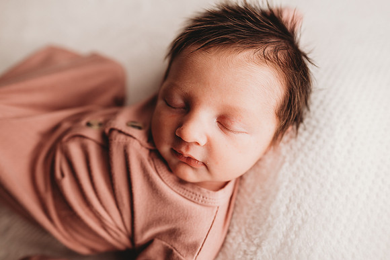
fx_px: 260
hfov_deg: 73.7
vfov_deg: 53.2
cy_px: 130
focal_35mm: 24
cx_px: 195
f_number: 2.8
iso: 100
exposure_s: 1/160
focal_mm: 24
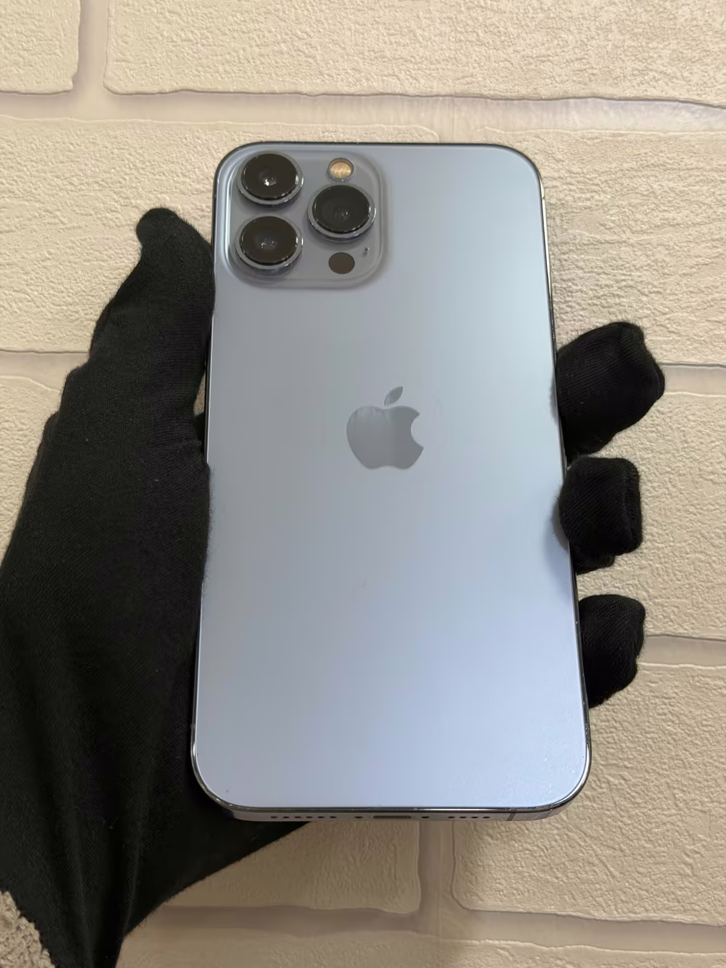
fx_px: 1342
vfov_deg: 39.7
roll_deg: -2.1
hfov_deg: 30.3
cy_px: 484
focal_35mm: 48
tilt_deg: +6.3
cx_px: 363
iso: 80
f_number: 1.78
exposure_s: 1/100
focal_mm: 6.76
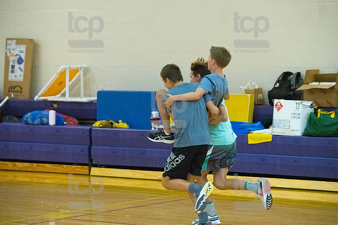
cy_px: 112
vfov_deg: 9.5
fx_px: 1362
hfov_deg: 14.2
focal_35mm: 145
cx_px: 169
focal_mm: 145
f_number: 4.5
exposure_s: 1/640
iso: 6400
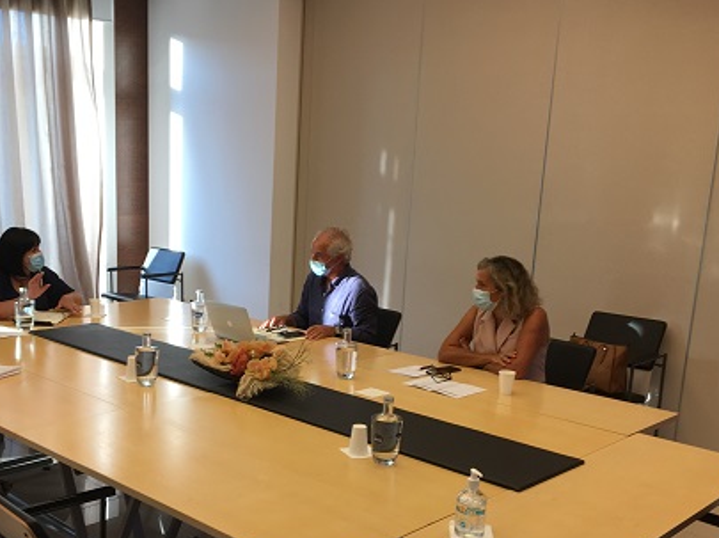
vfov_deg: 33.2
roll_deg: -2.6
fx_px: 892
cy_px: 360
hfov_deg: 43.8
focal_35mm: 43
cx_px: 305
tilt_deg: -13.5
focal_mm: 4.15
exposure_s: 1/50
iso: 32
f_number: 2.2
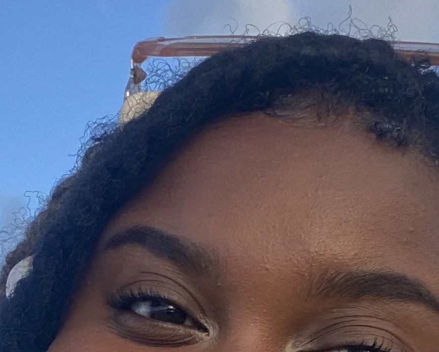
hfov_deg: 18.1
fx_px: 1365
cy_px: 457
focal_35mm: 105
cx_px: 97
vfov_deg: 14.1
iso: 25
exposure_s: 1/125
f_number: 2.2
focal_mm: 2.71
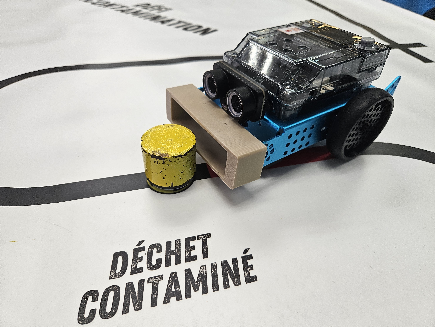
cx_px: 218
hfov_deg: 73.9
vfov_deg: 58.9
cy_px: 164
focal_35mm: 23
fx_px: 289
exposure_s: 1/100
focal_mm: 5.4
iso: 64
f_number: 1.8
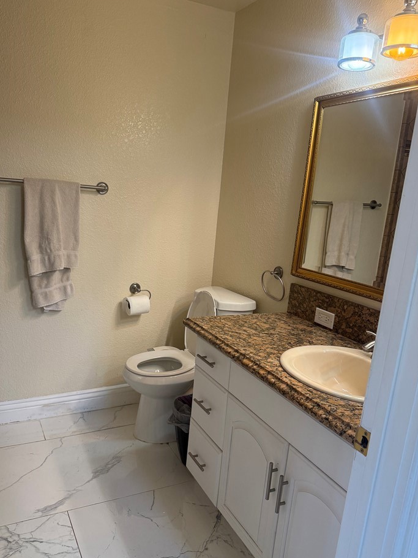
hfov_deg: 51.3
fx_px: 435
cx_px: 186
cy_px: 300
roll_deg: -4.2
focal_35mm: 27
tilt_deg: -13.5
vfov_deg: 65.2
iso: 250
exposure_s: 1/120
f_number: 1.78
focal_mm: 6.76
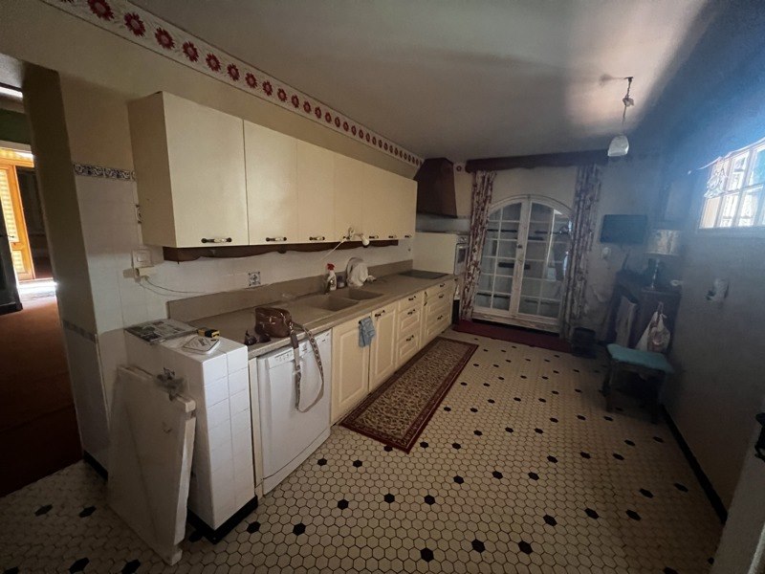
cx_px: 382
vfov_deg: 89.9
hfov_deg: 106.2
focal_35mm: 13
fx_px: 287
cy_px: 287
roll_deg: -2.0
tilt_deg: -11.1
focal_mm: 1.57
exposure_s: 1/32
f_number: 1.8
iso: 1250
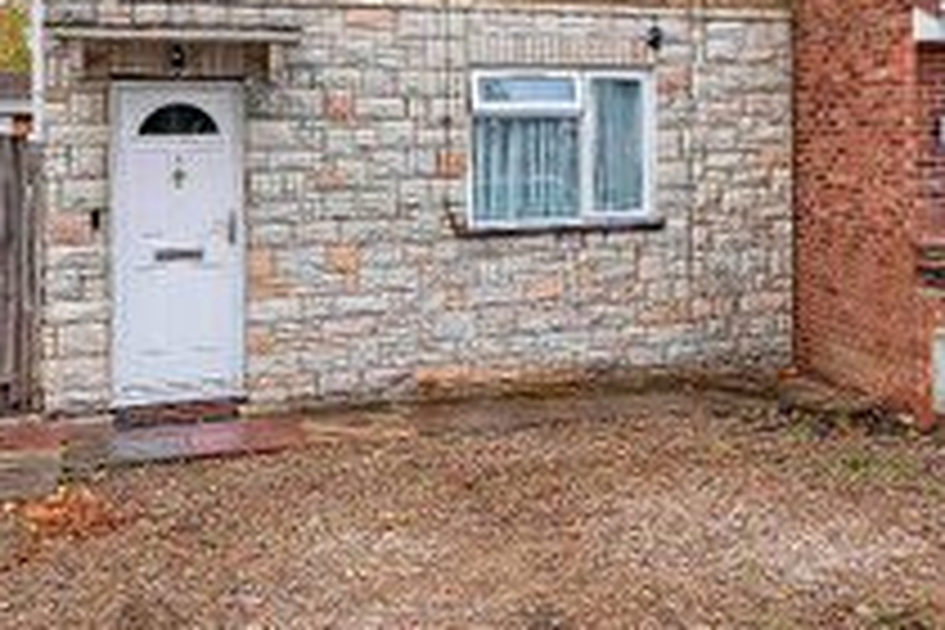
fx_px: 1050
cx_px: 698
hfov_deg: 46.9
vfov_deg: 30.7
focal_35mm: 40
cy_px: -20
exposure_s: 1/160
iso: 320
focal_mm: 12
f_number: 9
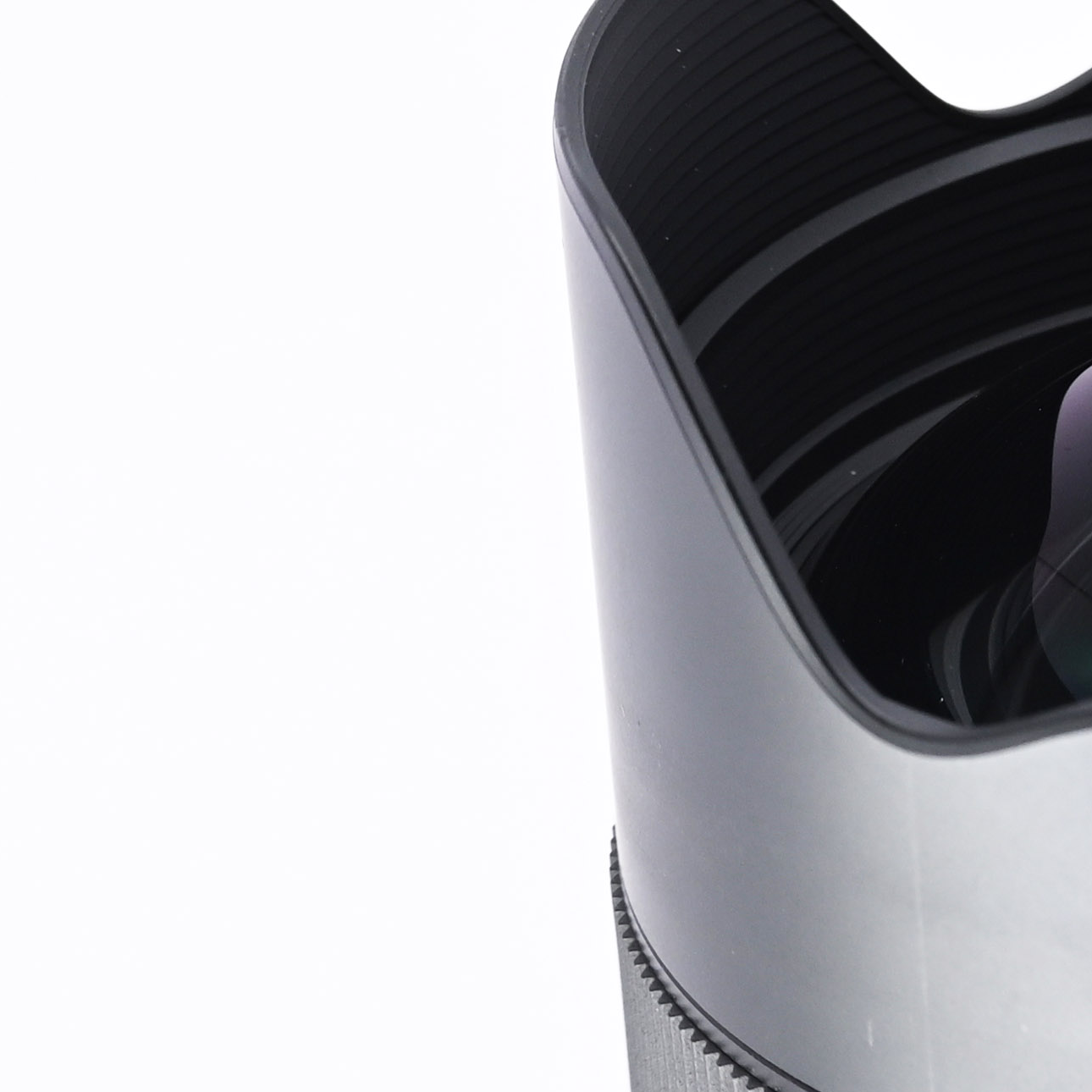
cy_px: 515
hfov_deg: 8.2
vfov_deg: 8.3
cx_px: 1626
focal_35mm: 210
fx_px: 7495
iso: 500
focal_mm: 54
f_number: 9
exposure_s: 1/125
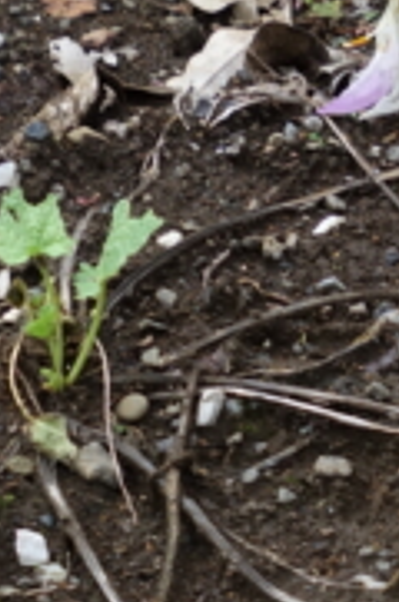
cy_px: 871
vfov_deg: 15.4
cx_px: 786
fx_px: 2069
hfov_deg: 10.2
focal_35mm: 124
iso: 125
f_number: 4.5
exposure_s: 1/100
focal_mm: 10.4
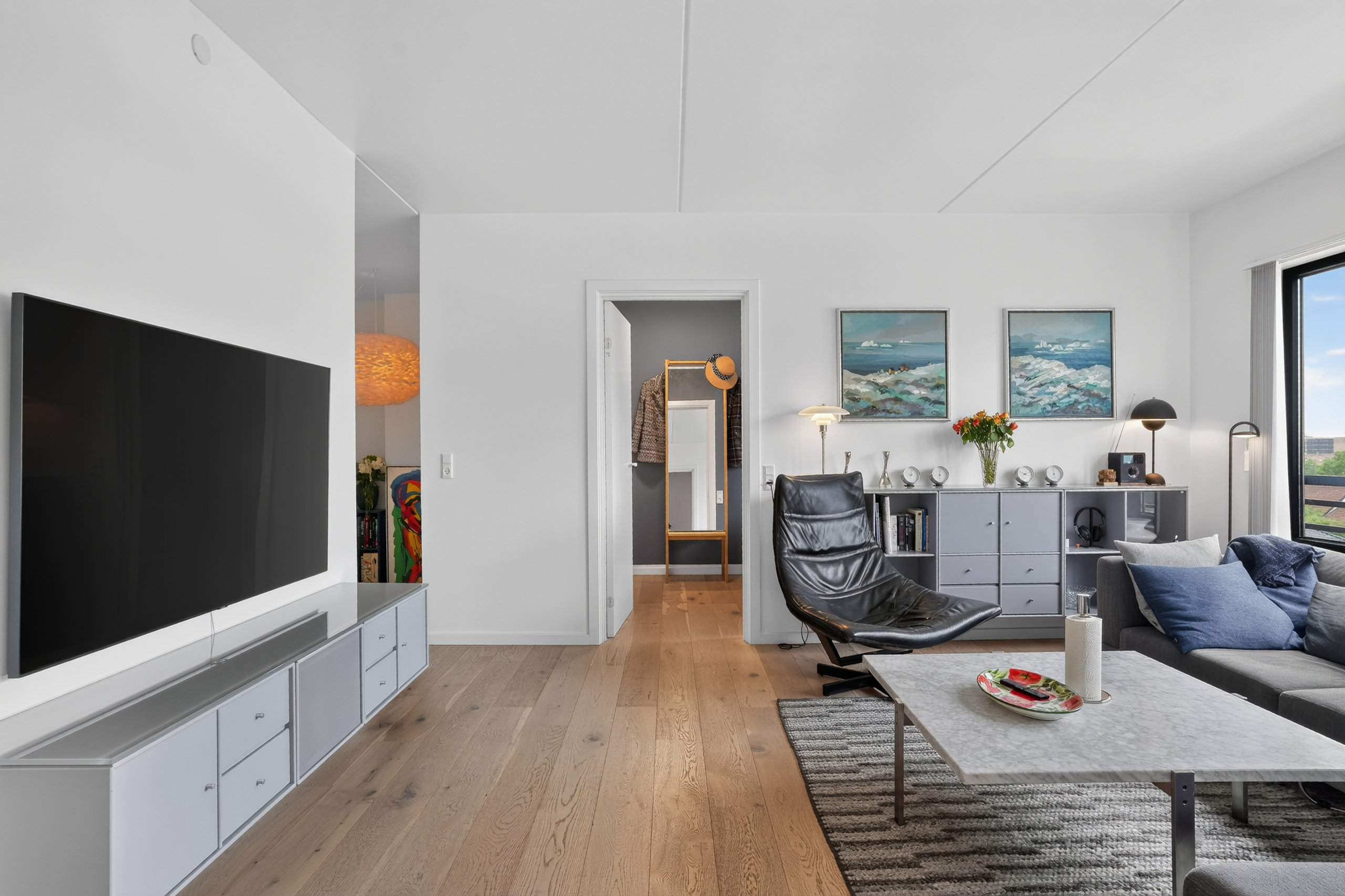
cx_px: 672
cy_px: 448
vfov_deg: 64.5
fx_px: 710
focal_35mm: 19
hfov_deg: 86.9
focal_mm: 19
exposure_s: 1/10
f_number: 8
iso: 400
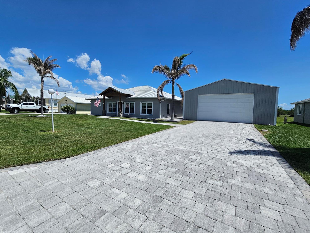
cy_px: 118
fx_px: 125
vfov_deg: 85.7
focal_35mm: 14
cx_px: 152
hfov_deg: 102.1
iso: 50
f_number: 2.2
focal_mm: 2.2
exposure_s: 1/10000
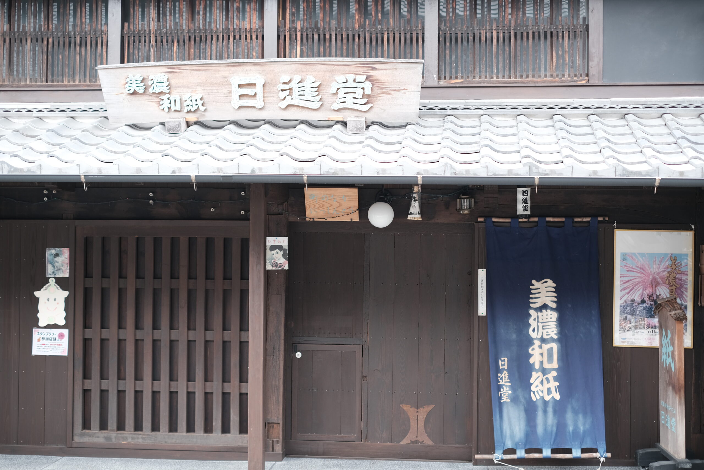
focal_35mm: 53
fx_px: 1036
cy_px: 235
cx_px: 352
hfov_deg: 37.5
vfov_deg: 25.5
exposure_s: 1/40
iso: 160
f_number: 2
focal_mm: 35
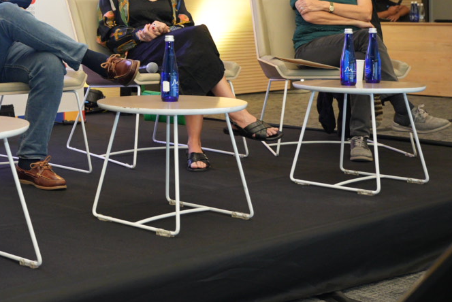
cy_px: 2
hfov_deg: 25.1
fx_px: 939
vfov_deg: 17.9
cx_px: -48
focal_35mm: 75
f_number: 3.5
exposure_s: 1/80
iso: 2500
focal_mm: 30.7
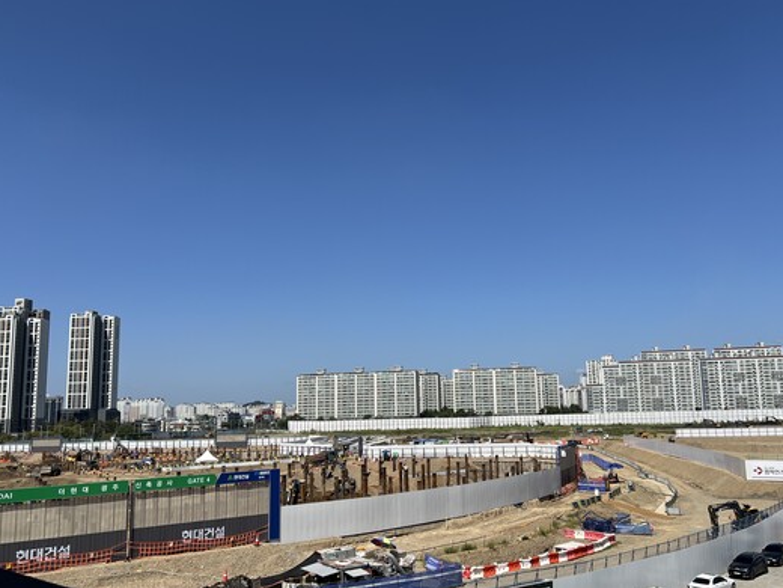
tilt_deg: +8.1
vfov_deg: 46.8
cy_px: 308
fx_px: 679
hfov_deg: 59.9
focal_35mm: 30
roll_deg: +1.5
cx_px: 419
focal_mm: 5.7
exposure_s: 1/6993
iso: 50
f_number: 1.5
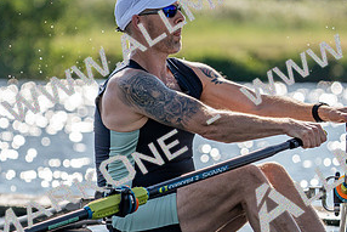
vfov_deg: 2.1
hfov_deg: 3.1
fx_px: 6336
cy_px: 126
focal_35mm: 657
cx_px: 152
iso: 125
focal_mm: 324
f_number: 6.3
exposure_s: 1/1600
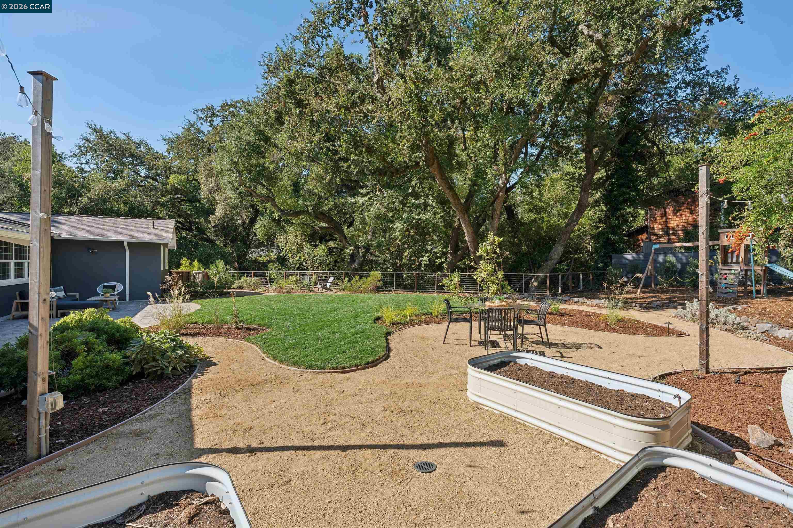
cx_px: 396
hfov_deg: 96.7
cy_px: 264
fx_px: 352
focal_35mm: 16
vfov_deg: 73.7
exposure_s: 1/100
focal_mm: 16
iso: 100
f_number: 9
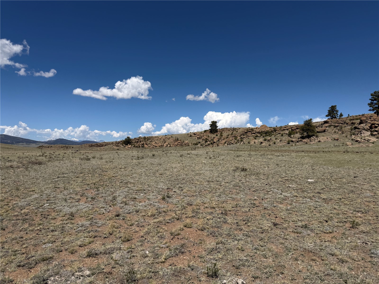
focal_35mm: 24
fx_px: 263
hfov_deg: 71.6
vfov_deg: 56.8
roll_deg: -1.6
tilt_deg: +1.1
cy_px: 142
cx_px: 190
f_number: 1.78
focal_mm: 6.76
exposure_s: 1/8130
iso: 80
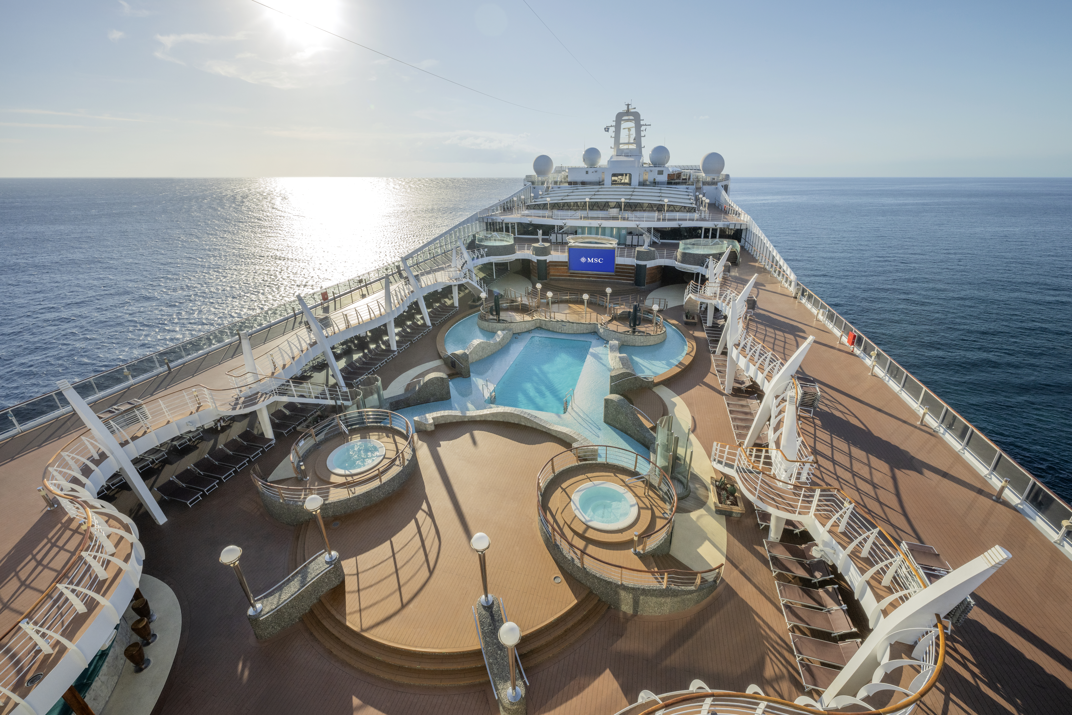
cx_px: 536
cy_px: 358
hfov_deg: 104.3
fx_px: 417
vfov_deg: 81.2
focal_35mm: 14
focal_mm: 14
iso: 400
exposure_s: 1/640
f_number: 11
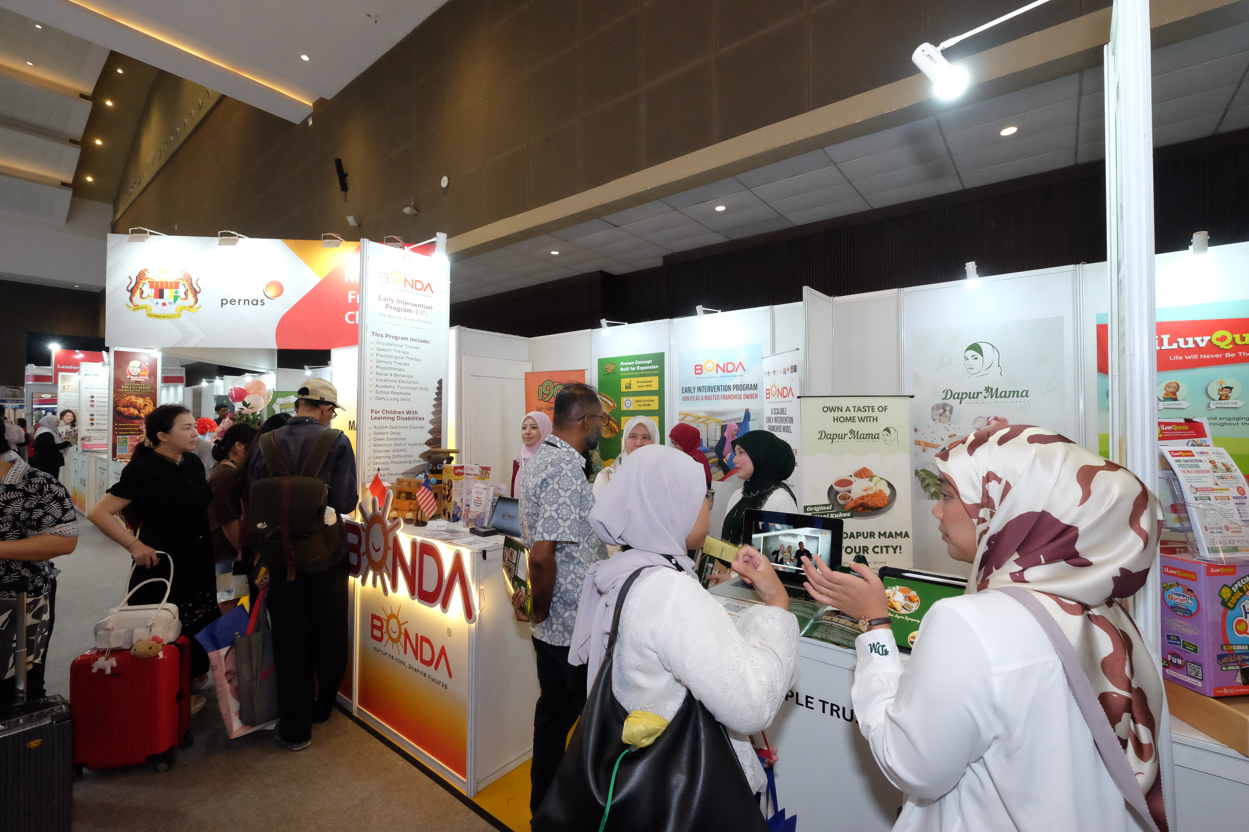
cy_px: 416
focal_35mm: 15
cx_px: 624
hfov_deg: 100.4
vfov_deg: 77.3
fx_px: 520
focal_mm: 10
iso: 4000
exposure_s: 1/125
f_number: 6.4
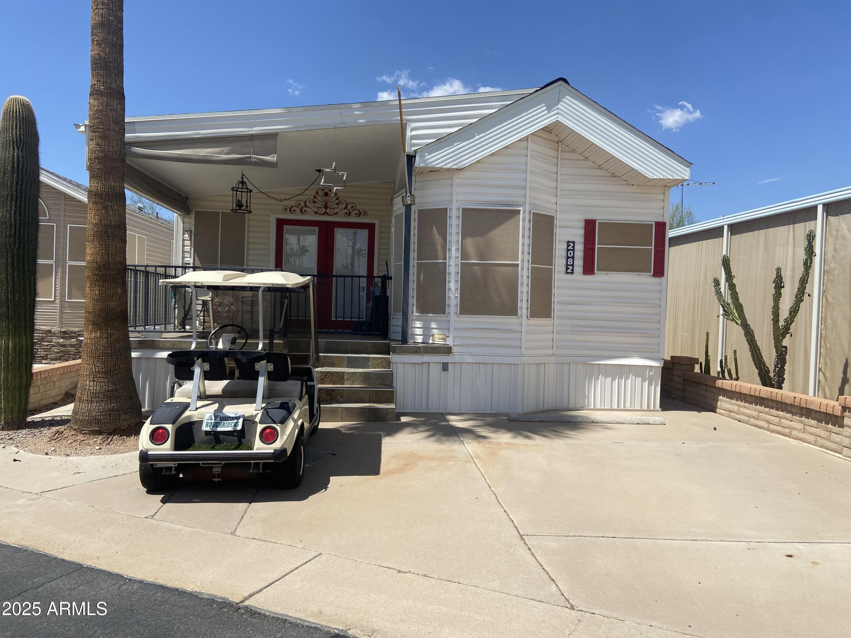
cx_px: 426
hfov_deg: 67.3
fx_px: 639
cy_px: 319
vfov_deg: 53.1
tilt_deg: -1.3
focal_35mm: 26
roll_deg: -2.2
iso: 32
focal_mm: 4.25
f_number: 1.8
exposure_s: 1/3610
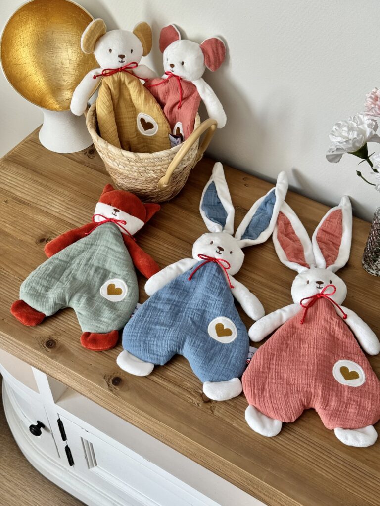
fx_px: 703
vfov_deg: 39.7
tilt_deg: -49.3
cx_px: 190
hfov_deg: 30.3
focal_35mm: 48
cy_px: 253
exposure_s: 1/96
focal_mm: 6.76
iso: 100
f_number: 1.78
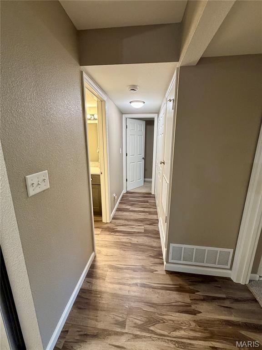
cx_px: 131
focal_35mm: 14
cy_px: 175
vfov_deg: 102.1
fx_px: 141
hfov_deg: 85.7
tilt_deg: -13.8
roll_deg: +0.0
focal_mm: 2.22
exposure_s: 1/60
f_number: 2.2
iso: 320
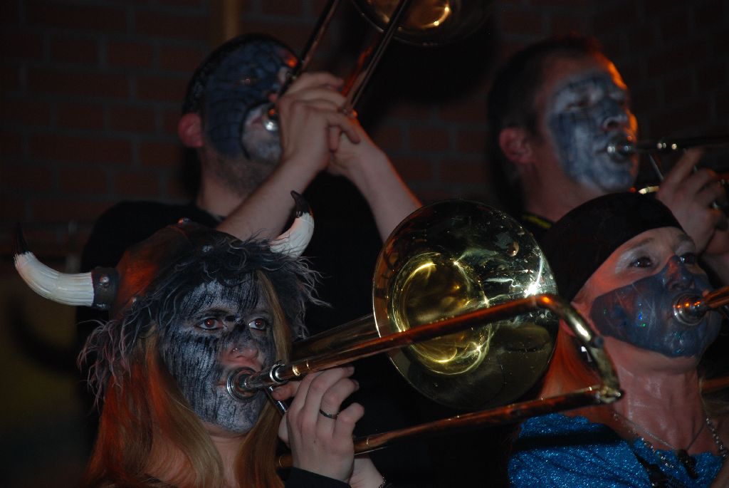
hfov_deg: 10.1
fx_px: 4105
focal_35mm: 202
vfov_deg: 6.8
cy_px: 244
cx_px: 364
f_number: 5.6
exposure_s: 1/60
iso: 200
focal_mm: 135
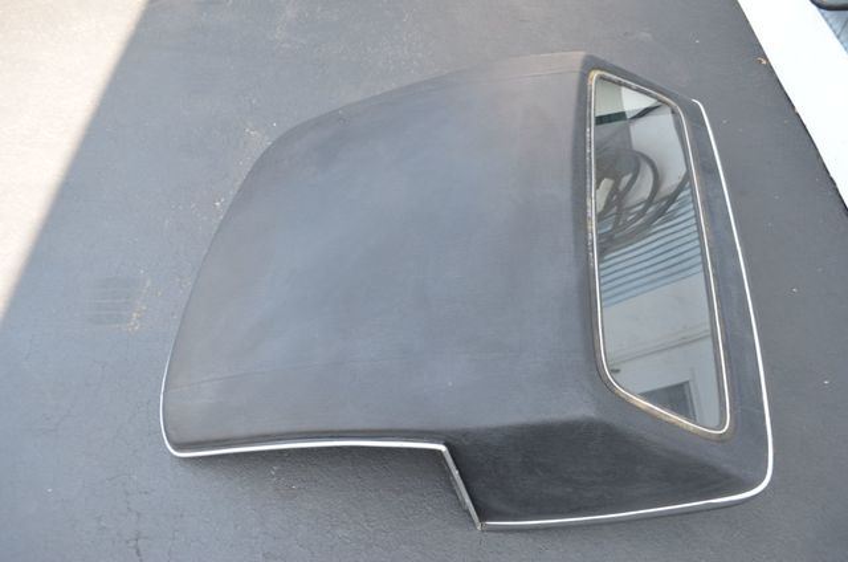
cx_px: 424
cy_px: 281
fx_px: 635
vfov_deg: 47.7
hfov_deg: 67.5
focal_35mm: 27
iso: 400
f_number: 5.6
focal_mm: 18
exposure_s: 1/125
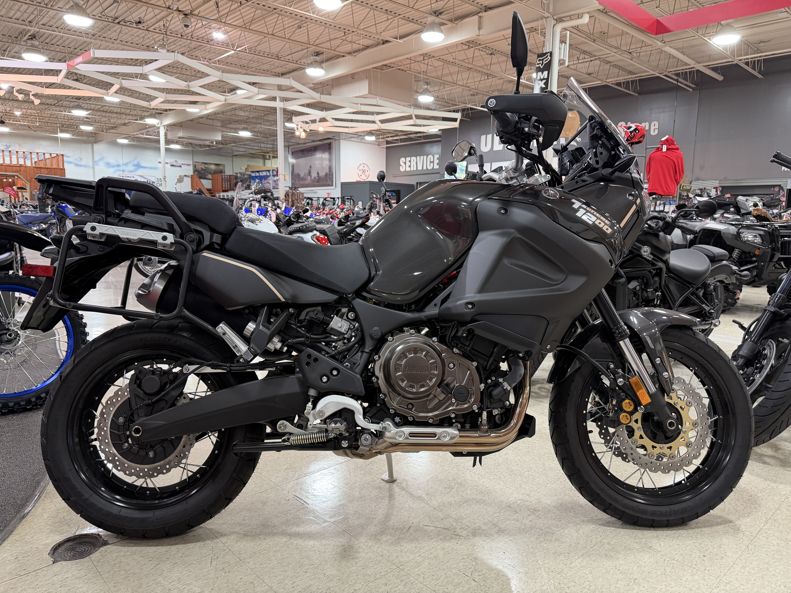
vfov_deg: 56.8
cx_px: 396
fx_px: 548
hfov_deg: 71.6
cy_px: 296
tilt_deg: -8.1
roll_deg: -0.8
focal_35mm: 24
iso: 320
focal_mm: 6.76
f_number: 1.78
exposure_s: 1/60
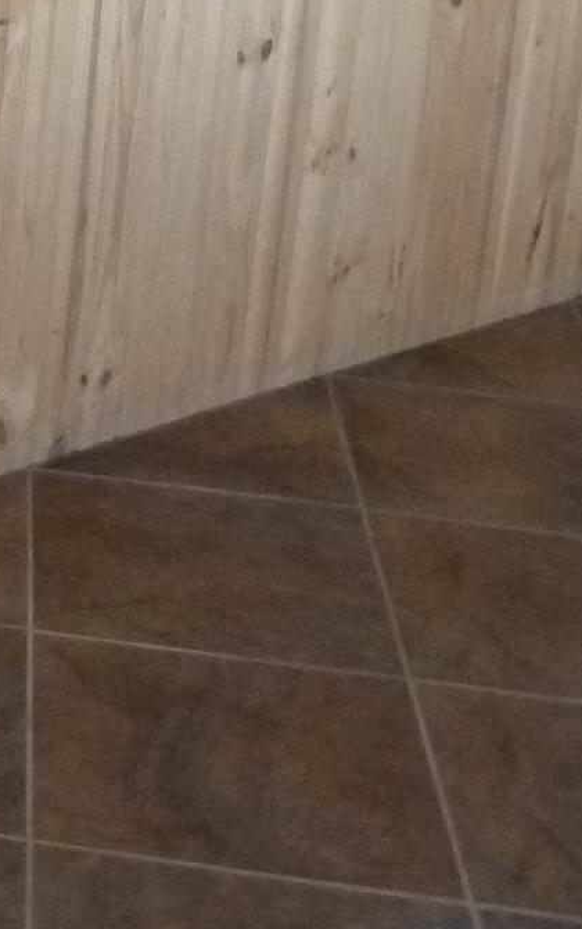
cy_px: -323
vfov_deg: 19.5
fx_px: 2459
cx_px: -484
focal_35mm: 97
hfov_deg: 12.3
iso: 400
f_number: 3.3
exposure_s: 1/50
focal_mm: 4.3
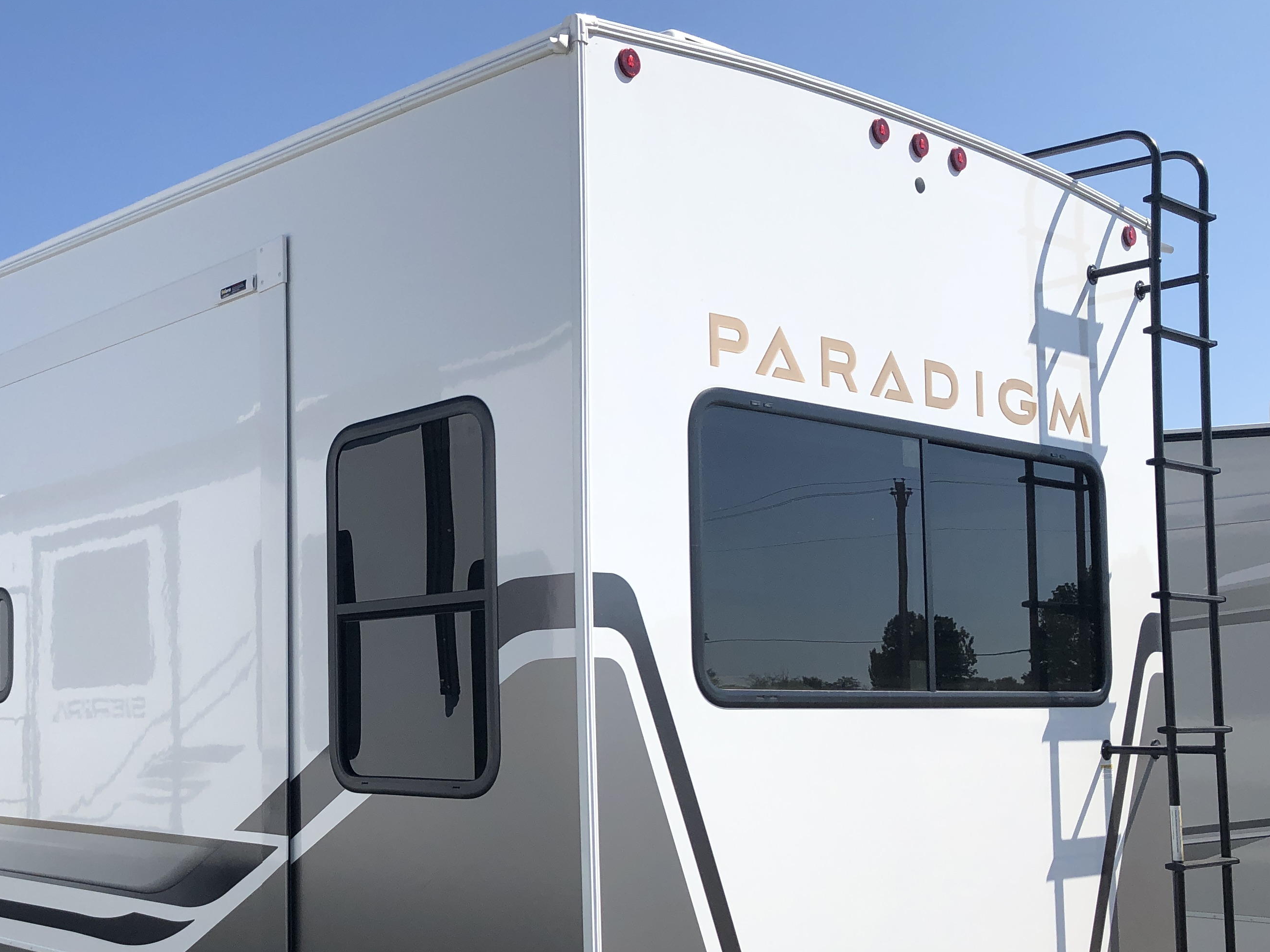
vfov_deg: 33.3
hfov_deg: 42.5
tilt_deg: +3.2
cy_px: 628
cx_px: 315
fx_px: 1578
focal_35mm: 43
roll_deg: +0.3
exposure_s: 1/2525
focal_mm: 3.99
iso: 20
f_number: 1.8
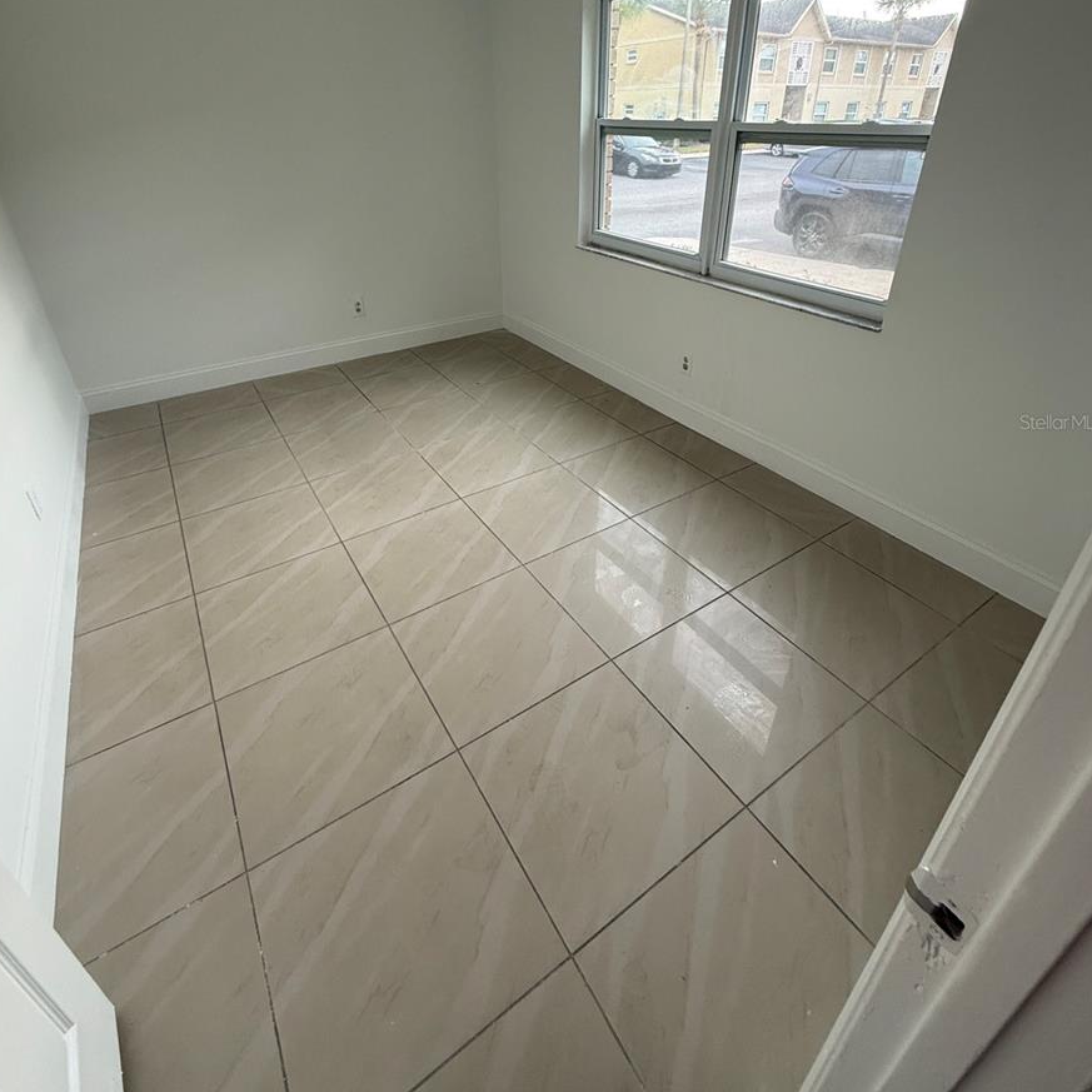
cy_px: 422
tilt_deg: -26.7
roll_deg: +1.0
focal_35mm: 17
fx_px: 607
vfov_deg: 82.6
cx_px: 545
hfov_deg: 84.0
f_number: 2.2
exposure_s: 1/99
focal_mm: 2.22
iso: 125
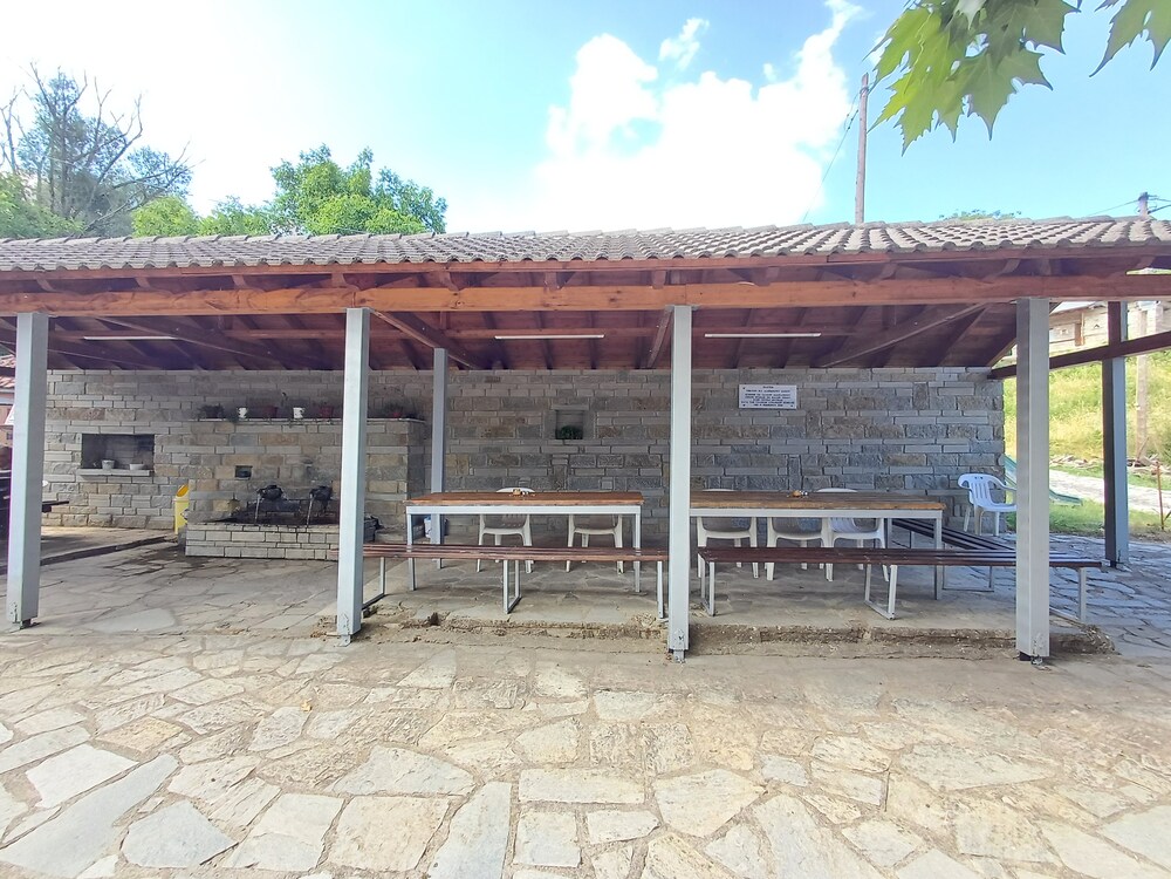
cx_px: 586
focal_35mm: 16
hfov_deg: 94.5
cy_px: 440
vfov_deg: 78.1
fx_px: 541
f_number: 2.2
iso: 80
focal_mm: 1.64
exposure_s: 1/100
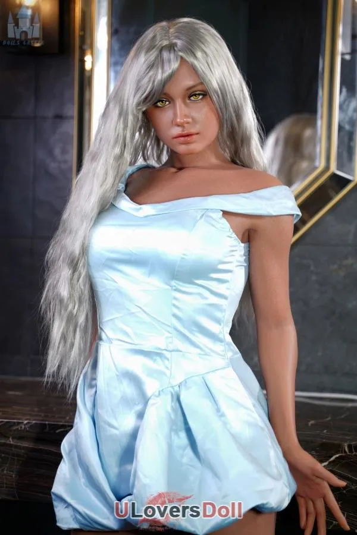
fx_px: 1116
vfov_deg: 27.0
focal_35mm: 75
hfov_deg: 18.2
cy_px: 268
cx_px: 178
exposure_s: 1/50
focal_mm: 75
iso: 50
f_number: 2.8
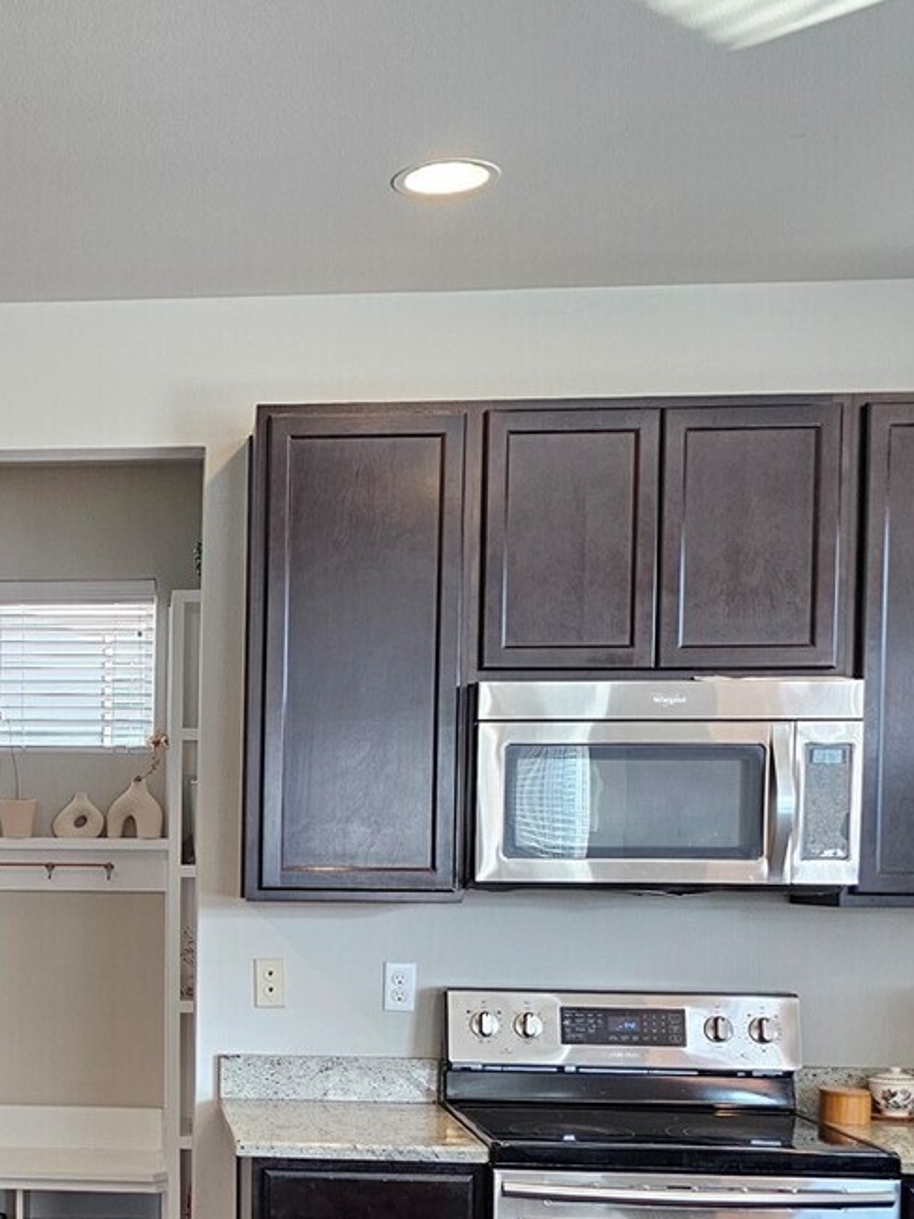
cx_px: 13
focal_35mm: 51
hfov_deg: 27.1
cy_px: 911
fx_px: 1795
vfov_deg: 36.6
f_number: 1.7
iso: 200
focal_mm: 6.3
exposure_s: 1/120
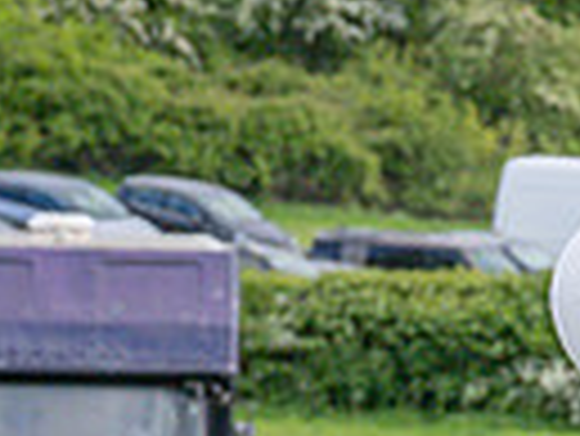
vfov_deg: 2.4
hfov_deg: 3.2
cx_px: 511
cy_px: 689
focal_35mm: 613
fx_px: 10281
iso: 400
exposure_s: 1/2500
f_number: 4.5
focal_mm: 70
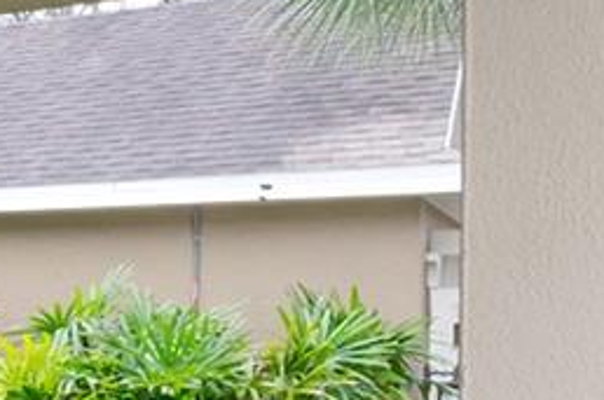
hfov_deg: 15.0
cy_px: 359
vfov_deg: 14.5
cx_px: -780
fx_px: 1557
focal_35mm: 93
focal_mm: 15
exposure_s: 1/50
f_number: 9
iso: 320
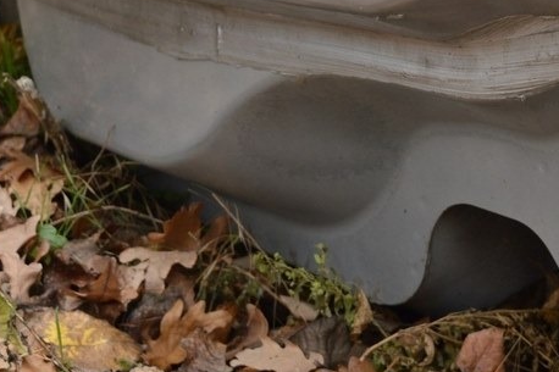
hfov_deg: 17.9
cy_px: 58
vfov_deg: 11.9
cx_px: 393
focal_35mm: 114
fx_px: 1769
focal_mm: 34
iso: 360
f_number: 5.6
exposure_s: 1/125
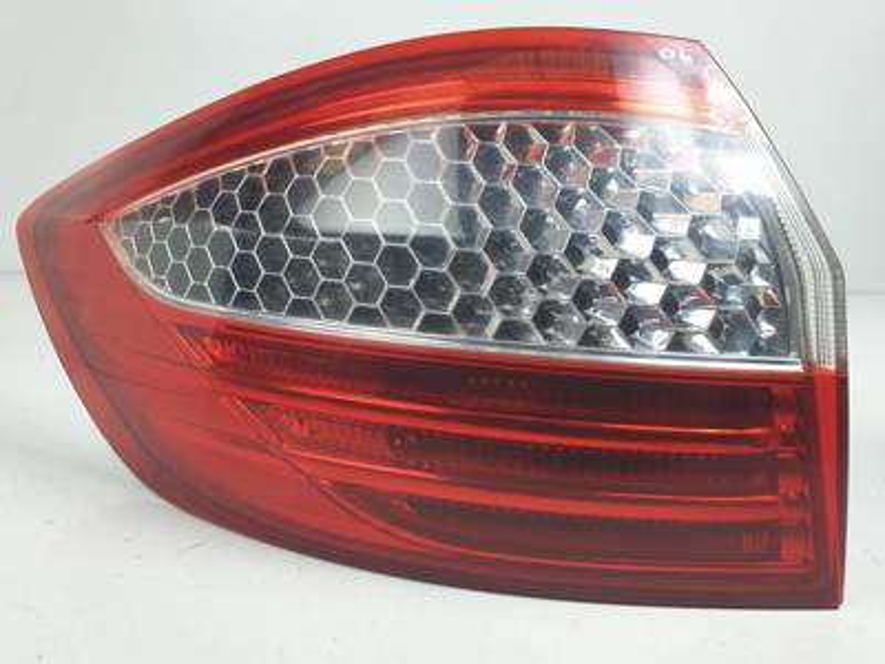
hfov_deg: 67.3
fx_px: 665
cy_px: 332
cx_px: 442
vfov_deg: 53.1
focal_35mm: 26
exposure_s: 1/138
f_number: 2.4
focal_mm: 4.3
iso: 50
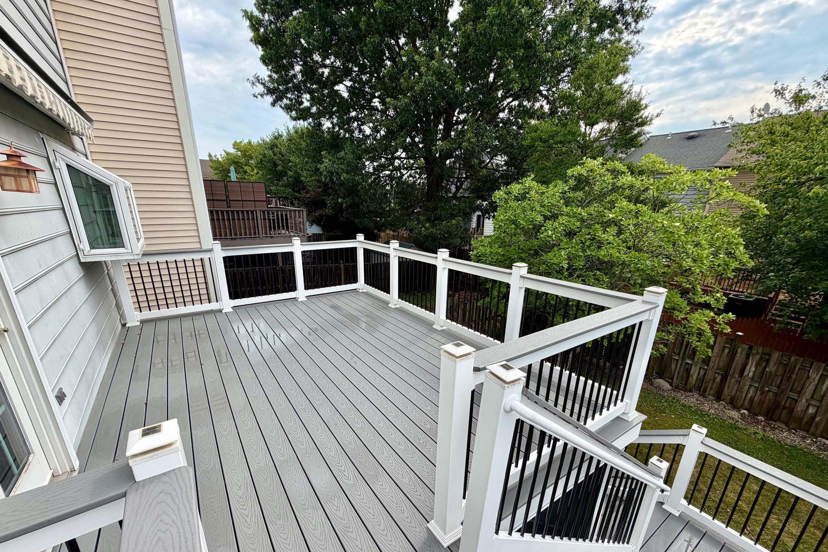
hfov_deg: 100.4
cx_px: 409
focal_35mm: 15
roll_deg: +0.1
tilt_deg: -18.6
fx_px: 345
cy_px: 315
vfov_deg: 76.9
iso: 40
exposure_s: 1/726
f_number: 2.2
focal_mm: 2.22
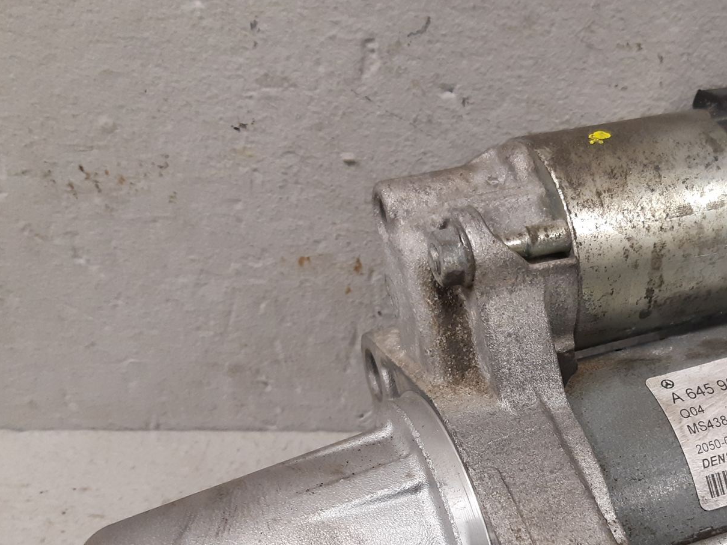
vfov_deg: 32.1
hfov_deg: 41.5
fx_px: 924
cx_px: 555
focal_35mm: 44
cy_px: 430
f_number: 1.7
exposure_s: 1/50
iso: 200
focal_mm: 3.93
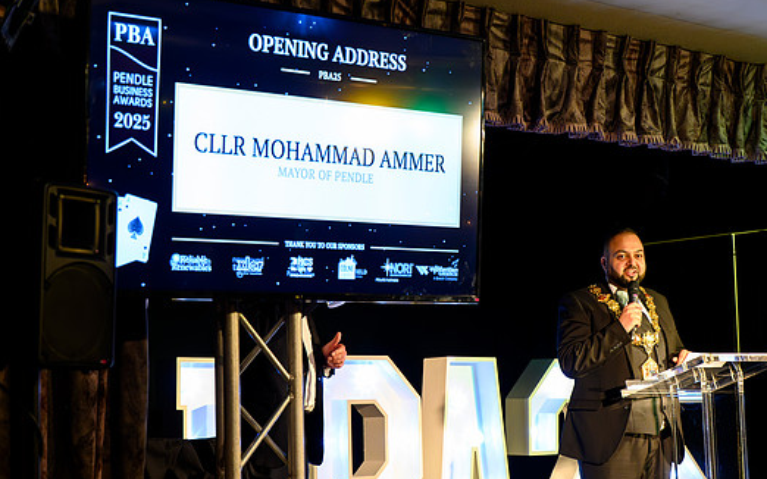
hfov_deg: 25.8
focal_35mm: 80
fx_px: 1672
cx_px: 401
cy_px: 275
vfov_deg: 16.3
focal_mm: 70
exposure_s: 1/200
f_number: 4
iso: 5600
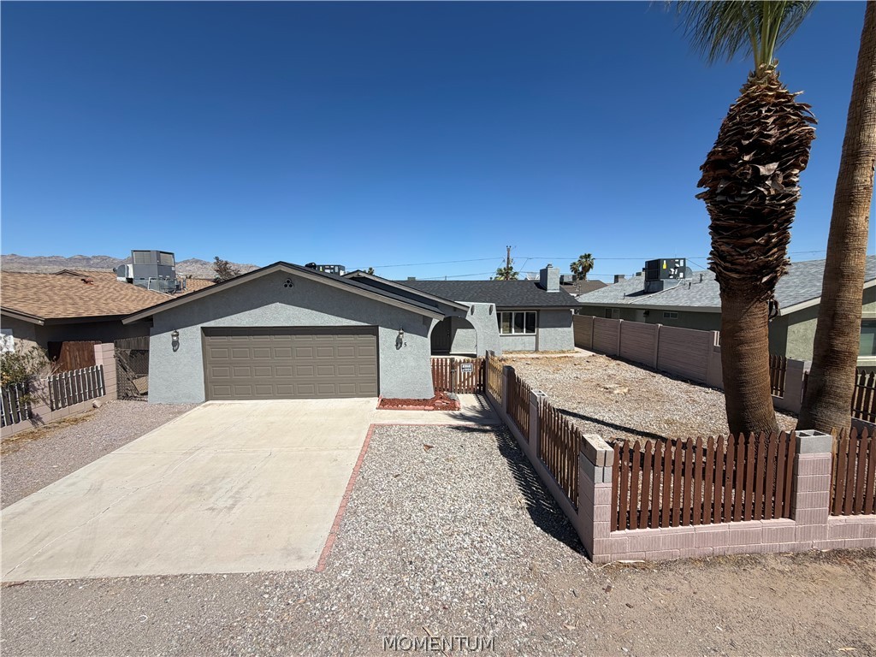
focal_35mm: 14
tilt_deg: -6.2
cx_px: 438
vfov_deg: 85.7
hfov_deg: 102.1
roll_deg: +1.0
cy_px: 328
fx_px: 354
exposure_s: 1/1235
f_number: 2.2
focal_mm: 2.22
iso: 20
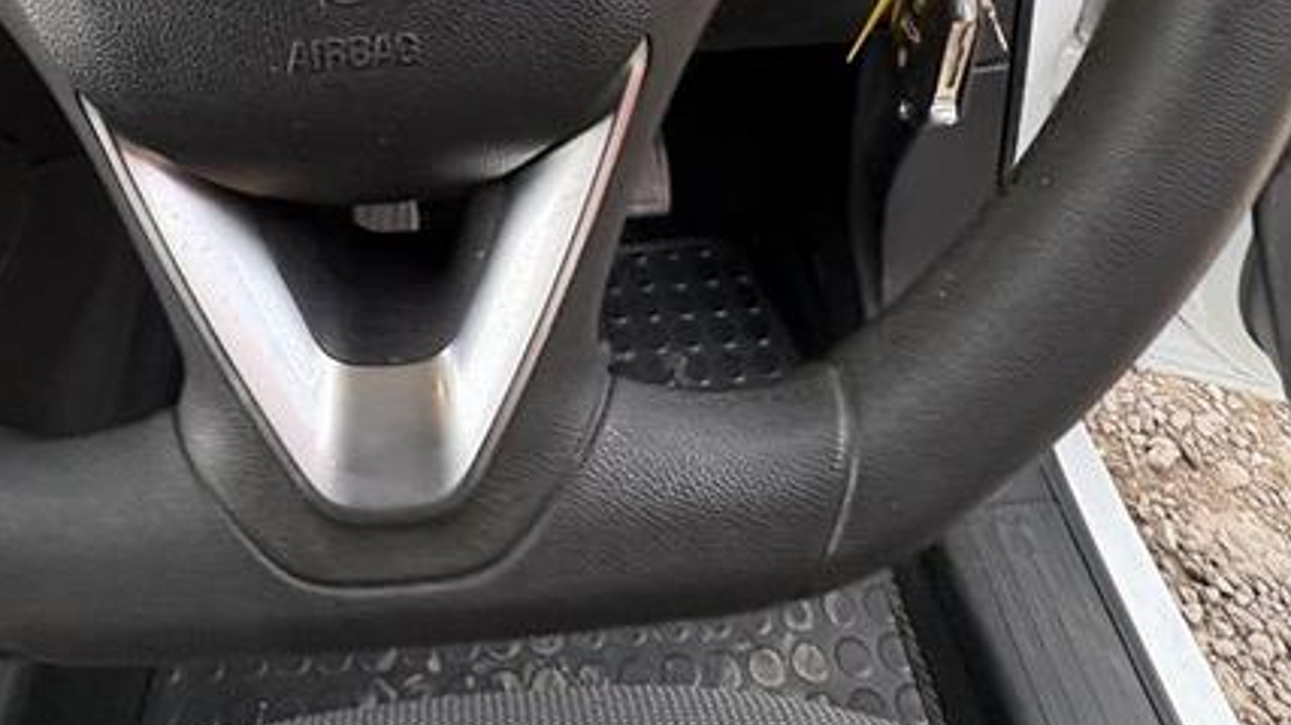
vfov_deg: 31.3
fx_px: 1095
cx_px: 481
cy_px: -127
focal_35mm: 32
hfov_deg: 60.2
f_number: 2.2
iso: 125
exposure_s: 1/130
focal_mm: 2.22
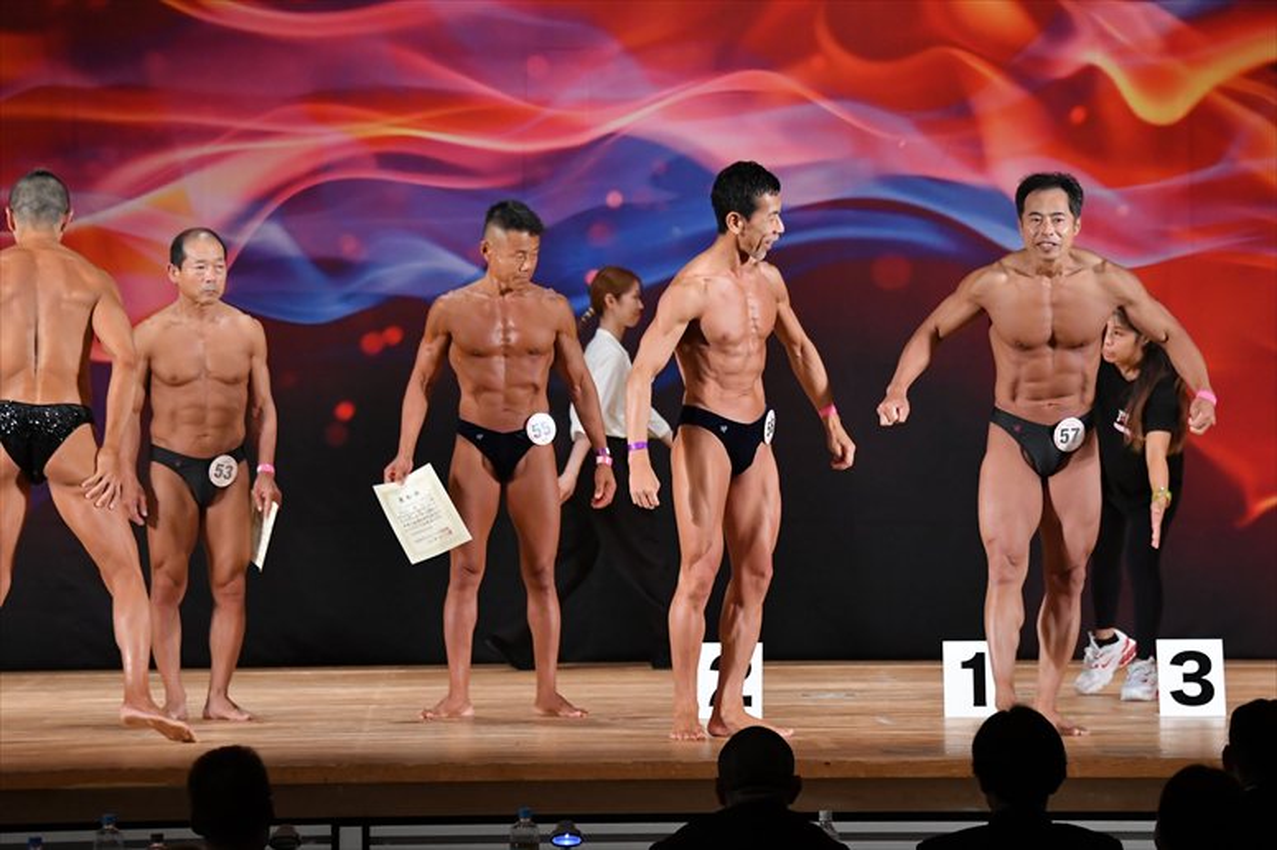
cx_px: 638
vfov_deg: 7.9
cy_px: 425
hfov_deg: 11.8
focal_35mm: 174
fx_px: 6169
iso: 3200
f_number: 5.6
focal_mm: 116
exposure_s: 1/400
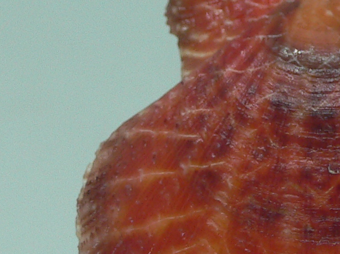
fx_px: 1129
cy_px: 244
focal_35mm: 115
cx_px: 339
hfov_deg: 16.8
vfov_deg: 12.7
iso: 100
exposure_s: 1/60
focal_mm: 4.6
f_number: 2.8
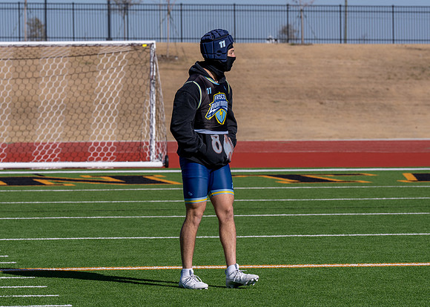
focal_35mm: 210
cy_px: 149
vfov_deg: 6.8
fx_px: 2567
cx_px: 203
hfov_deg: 9.6
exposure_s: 1/400
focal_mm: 168
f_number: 9
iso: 100
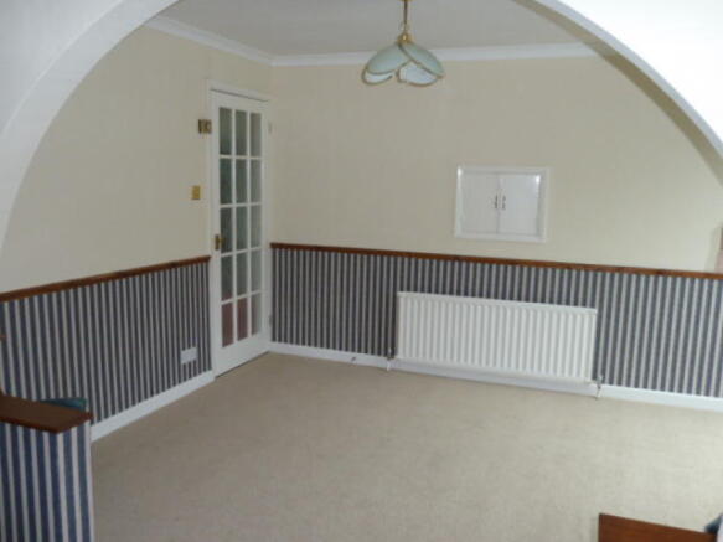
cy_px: 271
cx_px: 362
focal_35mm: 29
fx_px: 606
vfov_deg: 48.2
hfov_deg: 61.7
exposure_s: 1/30
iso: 200
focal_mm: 4.7
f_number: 3.4
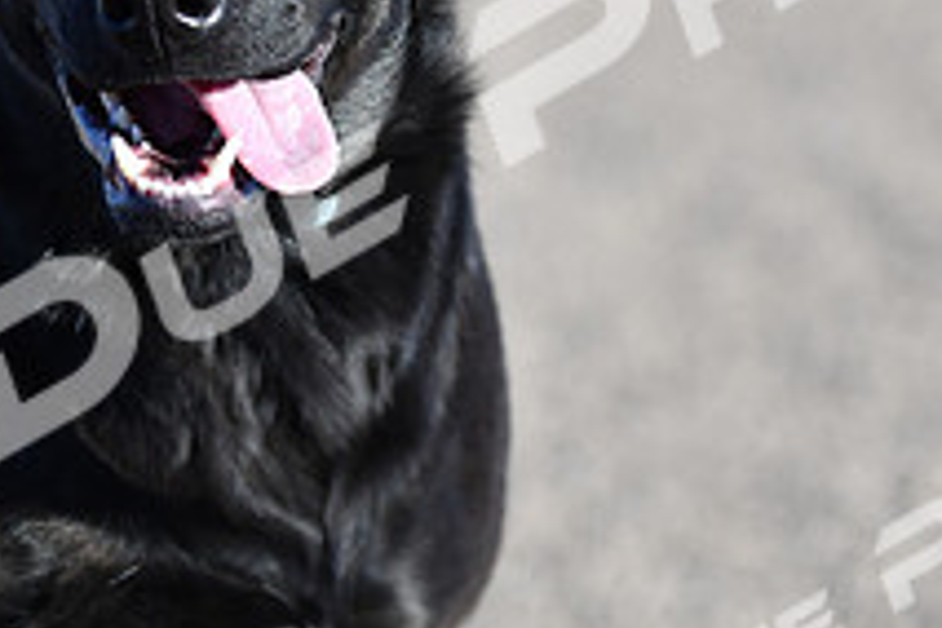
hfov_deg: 4.9
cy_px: 232
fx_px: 10911
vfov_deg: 3.3
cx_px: 226
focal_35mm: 417
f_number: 2.8
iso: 280
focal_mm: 102
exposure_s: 1/4000
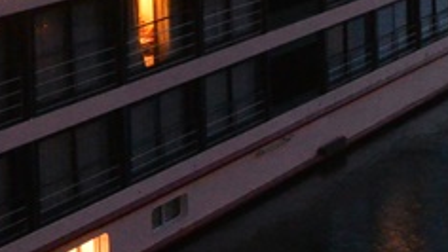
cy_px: -177
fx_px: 1652
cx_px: 951
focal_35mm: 139
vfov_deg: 8.5
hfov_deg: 13.0
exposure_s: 1/4
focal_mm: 11
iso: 800
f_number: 3.5
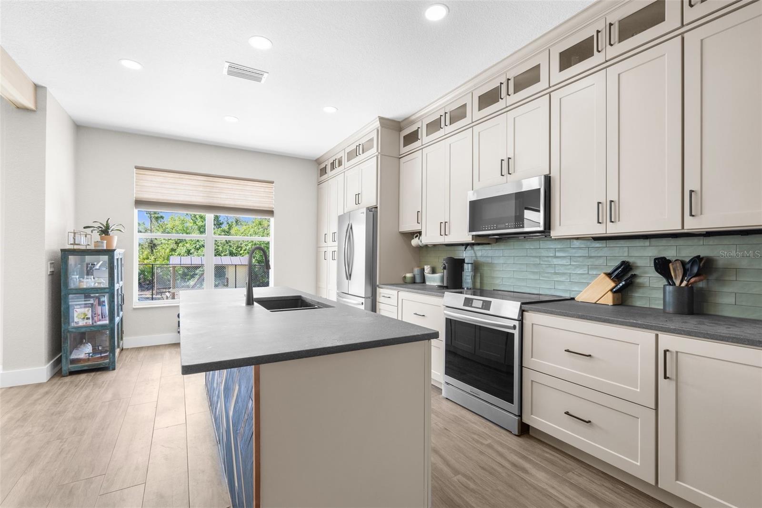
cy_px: 254
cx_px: 381
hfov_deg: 96.7
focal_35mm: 16
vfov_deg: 73.7
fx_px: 339
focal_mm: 16
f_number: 8
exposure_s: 1/13
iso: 400
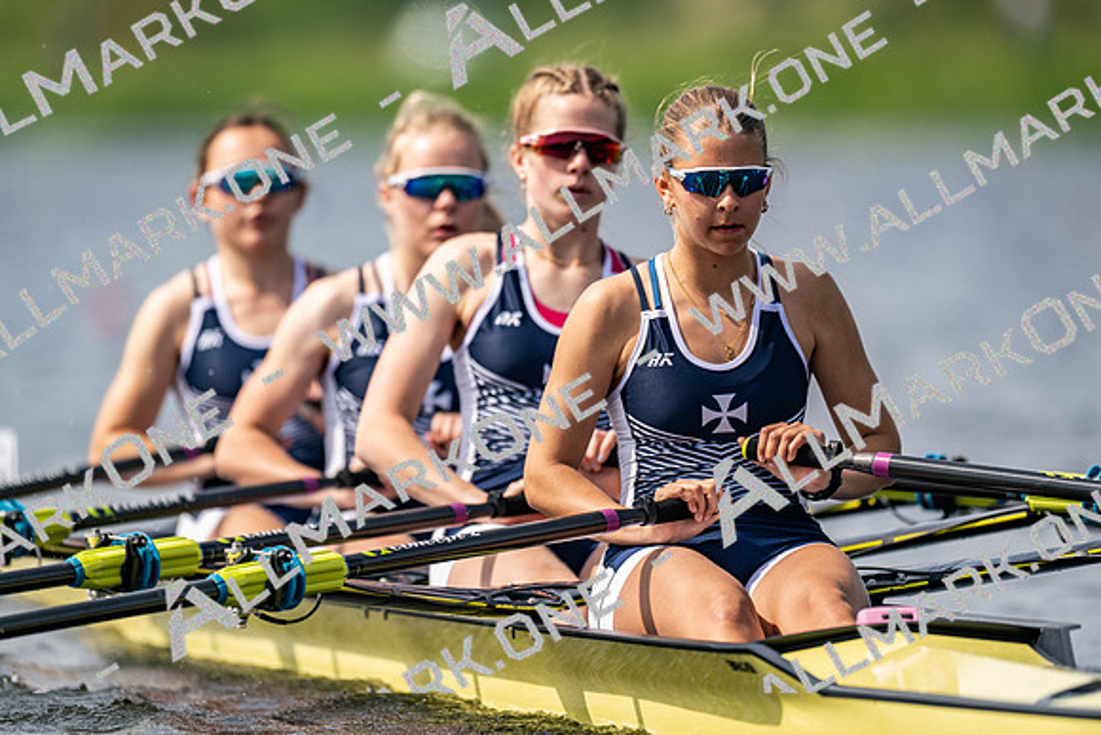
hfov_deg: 3.4
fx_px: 18353
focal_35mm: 600
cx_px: 550
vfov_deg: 2.3
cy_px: 368
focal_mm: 600
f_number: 4
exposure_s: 1/2500
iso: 280
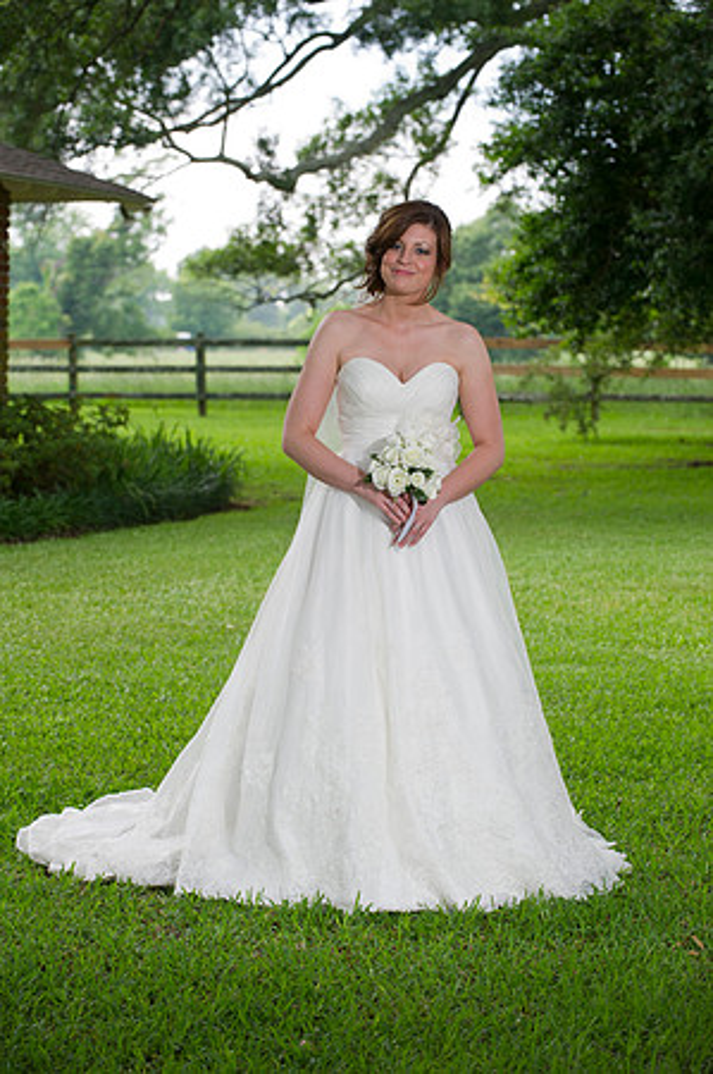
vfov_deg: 18.6
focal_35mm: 110
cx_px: 356
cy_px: 537
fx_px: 3275
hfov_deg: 12.4
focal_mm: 110
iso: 500
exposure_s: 1/200
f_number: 5.6
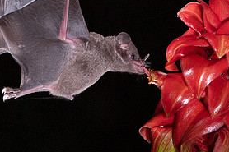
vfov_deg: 2.2
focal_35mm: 637
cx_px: 115
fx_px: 4049
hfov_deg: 3.2
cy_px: -14
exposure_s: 1/250
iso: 800
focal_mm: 155
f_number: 8
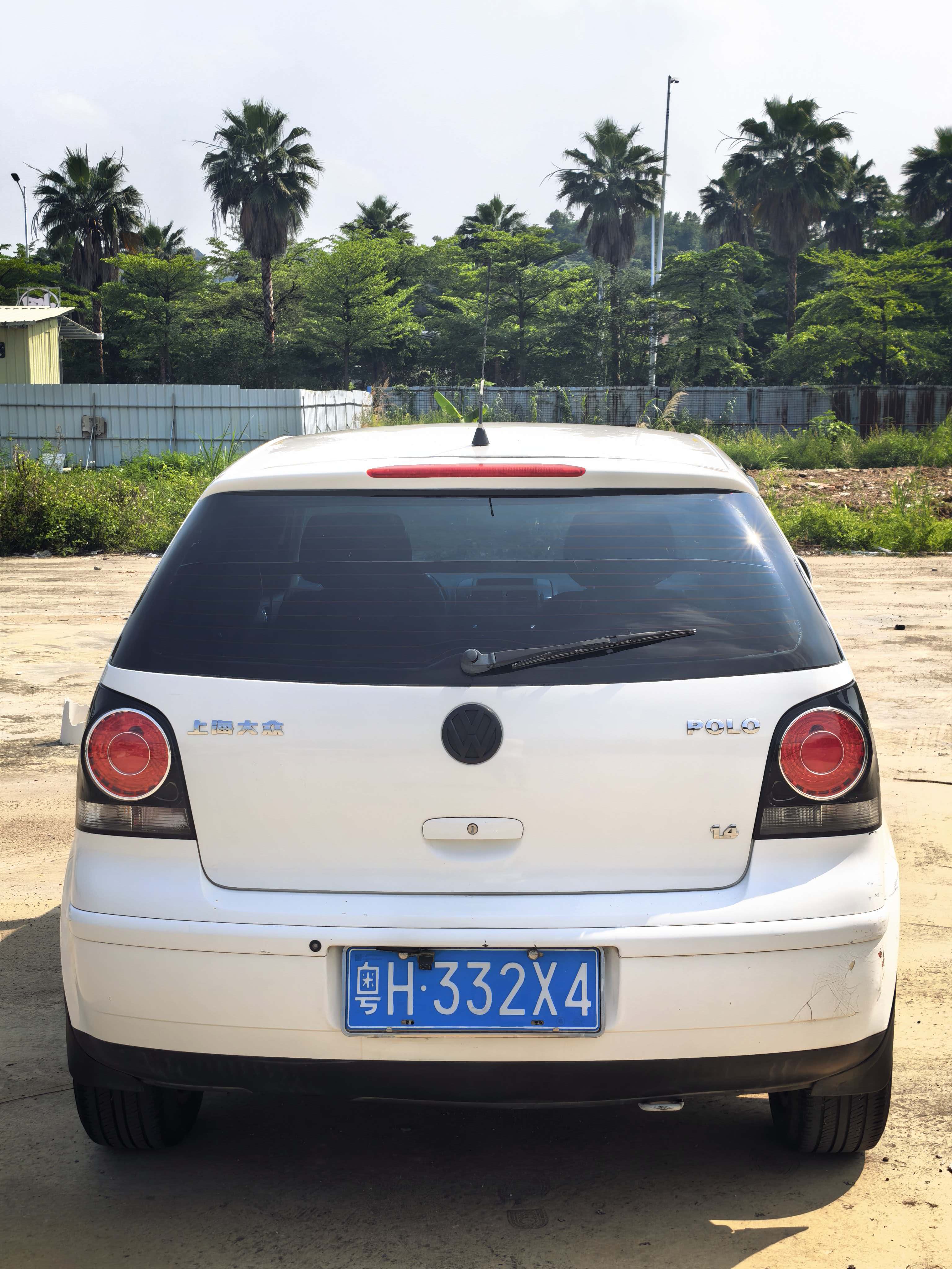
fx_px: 1760
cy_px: 634
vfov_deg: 39.7
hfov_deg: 30.3
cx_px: 476
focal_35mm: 48
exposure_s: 1/5000
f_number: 2
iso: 50
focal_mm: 5.75
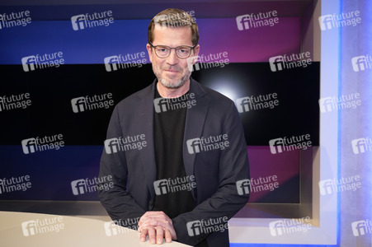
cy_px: 124
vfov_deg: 42.3
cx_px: 186
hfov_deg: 60.3
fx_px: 320
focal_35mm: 31
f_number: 5
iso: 2000
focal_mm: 31
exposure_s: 1/125
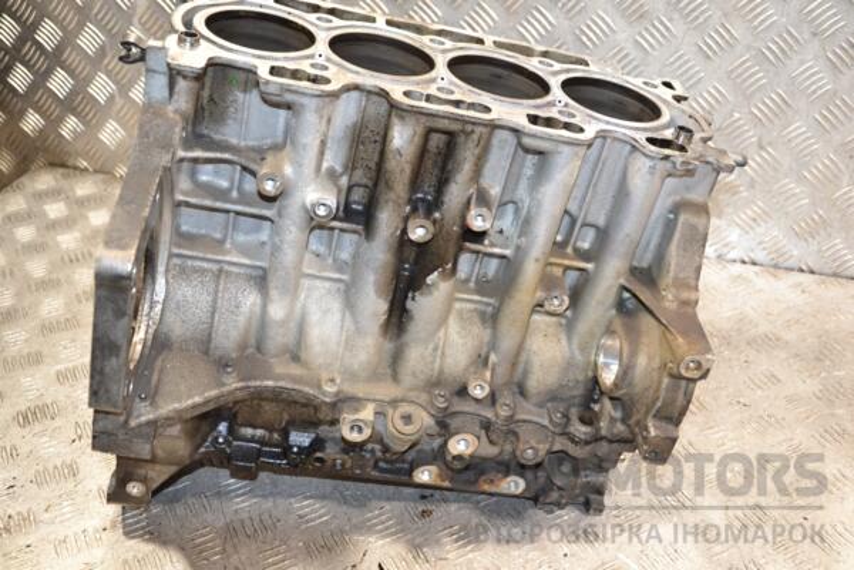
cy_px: 285
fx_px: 1067
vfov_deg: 29.9
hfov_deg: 43.6
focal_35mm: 45
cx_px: 427
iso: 800
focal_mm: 30
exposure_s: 1/80
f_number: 5
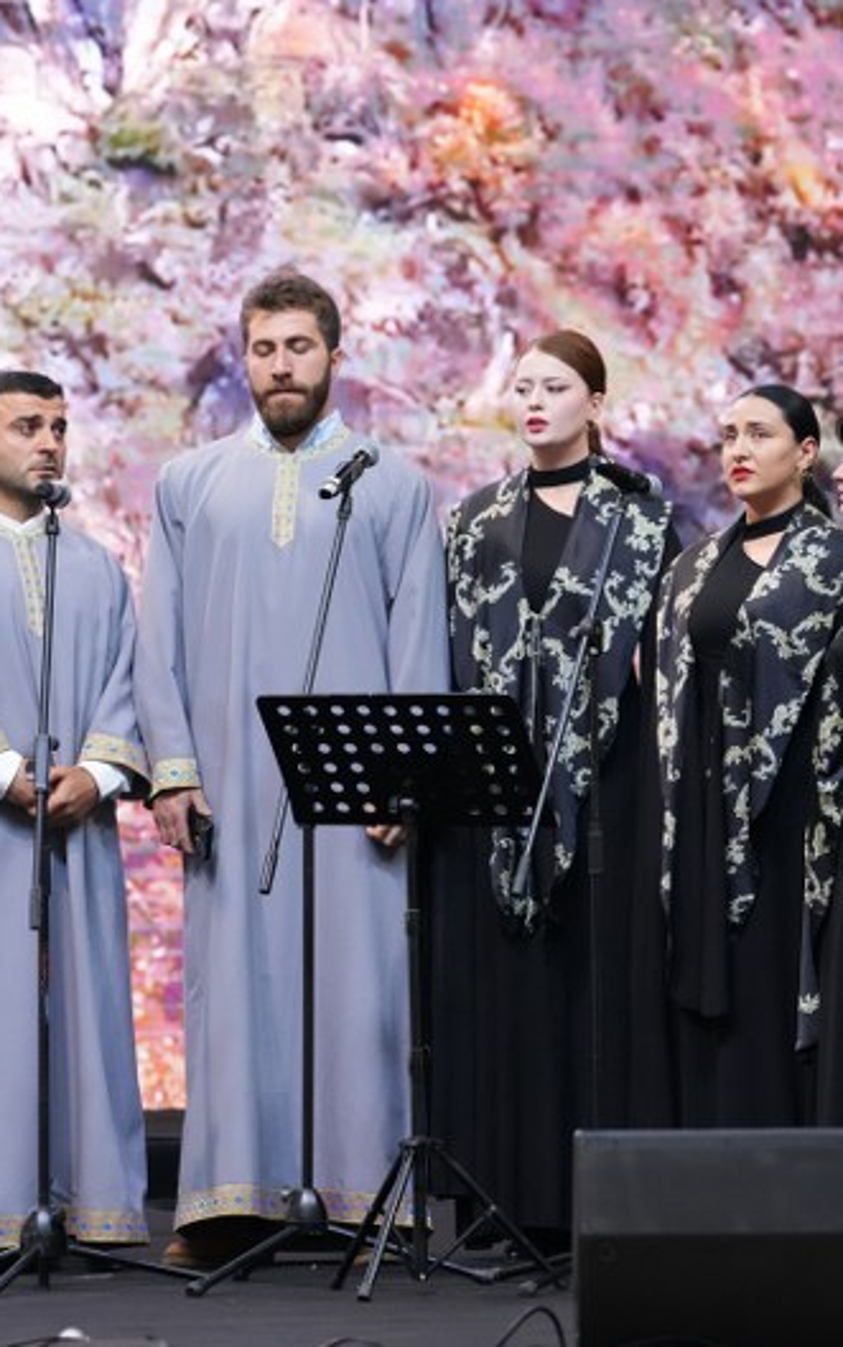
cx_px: 395
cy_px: 671
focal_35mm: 308
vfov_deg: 6.8
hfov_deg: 4.3
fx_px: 11313
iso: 4000
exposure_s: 1/200
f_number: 4
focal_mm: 200
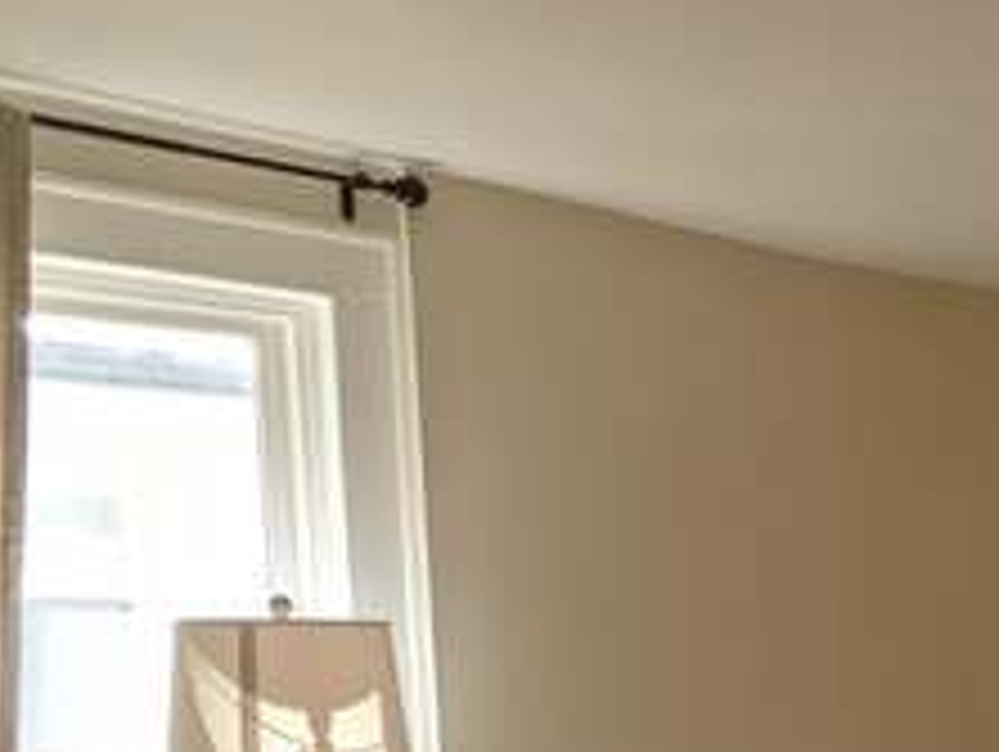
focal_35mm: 48
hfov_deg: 34.2
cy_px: 788
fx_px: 1387
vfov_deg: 28.1
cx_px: 1105
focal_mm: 2.22
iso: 27
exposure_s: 1/137
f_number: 2.2
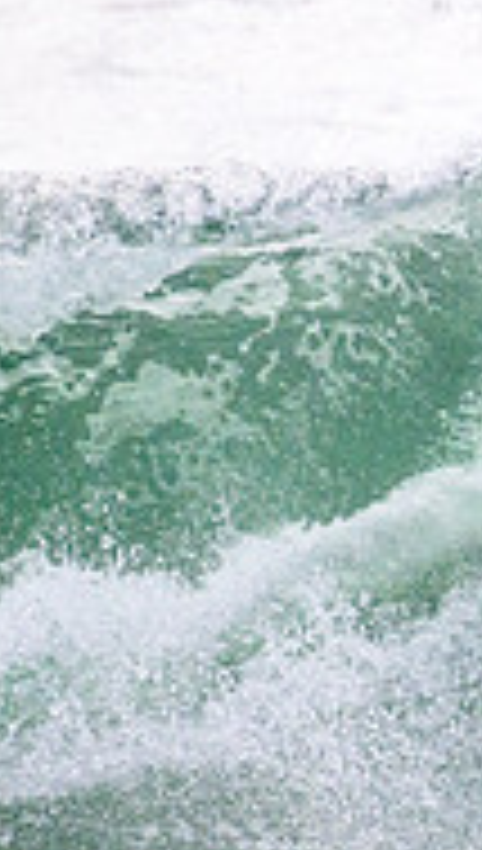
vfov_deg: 0.8
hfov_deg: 0.5
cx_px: 1015
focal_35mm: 2626
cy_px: 441
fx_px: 59375
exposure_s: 1/2000
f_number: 11
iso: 1600
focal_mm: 800
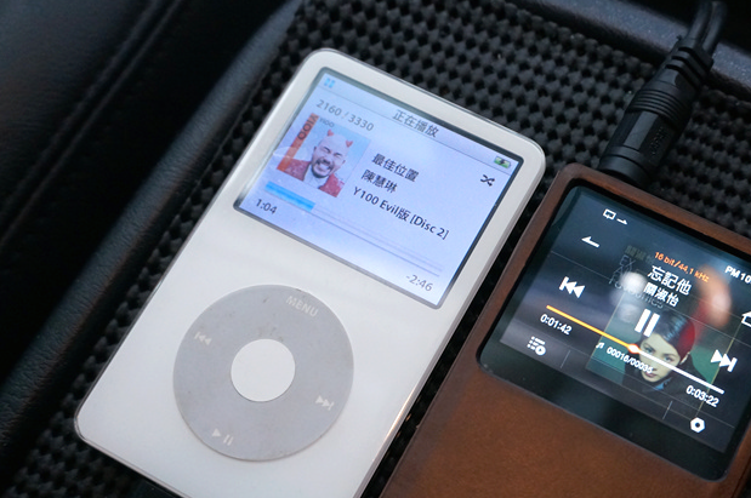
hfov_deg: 40.8
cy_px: 347
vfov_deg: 27.8
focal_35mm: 48
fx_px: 1000
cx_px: 478
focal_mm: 22
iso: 1600
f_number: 4
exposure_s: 1/60
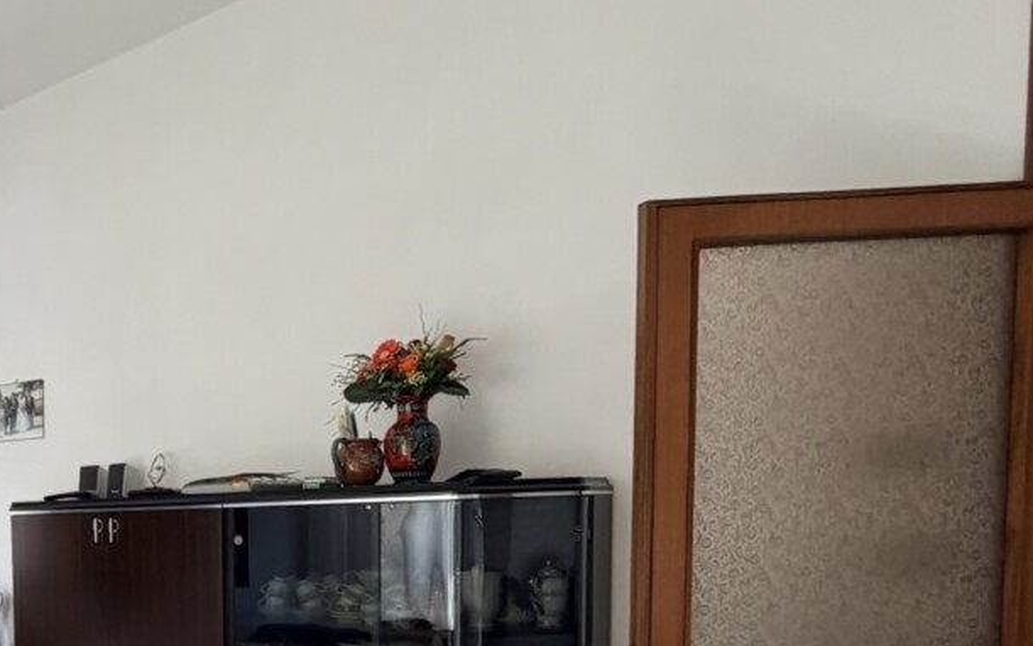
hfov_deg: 46.0
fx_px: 985
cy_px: 589
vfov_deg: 34.2
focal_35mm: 35
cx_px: -12
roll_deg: +2.0
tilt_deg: -4.1
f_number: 2.2
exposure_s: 1/121
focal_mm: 2.22
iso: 250
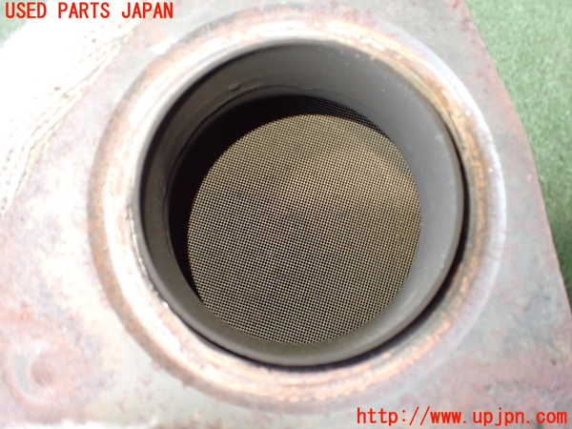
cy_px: 214
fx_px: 496
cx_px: 286
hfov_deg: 60.0
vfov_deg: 46.8
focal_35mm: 30
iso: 800
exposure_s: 1/80
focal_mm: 5.4
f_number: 2.3
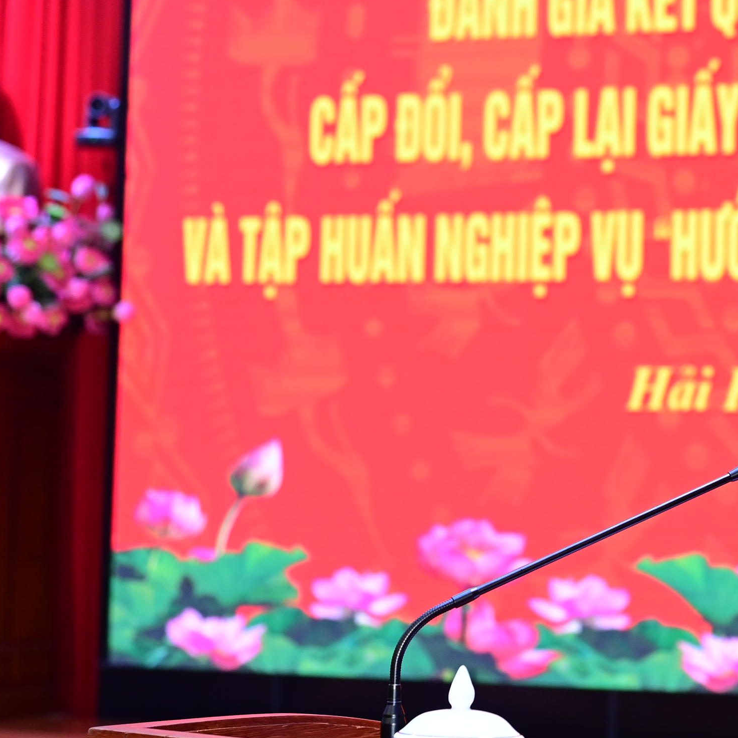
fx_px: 2822
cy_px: 199
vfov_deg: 14.8
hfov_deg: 14.5
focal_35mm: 117
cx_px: 851
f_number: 4
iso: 1250
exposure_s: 1/160
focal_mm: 45
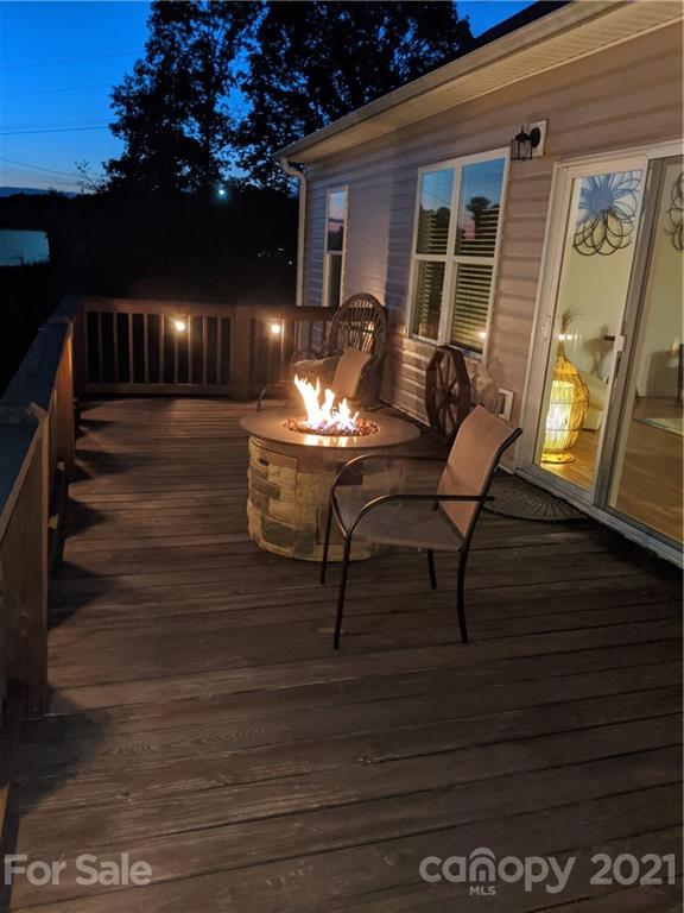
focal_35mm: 27
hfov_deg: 51.4
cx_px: 342
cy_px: 456
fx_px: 711
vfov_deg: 65.3
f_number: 1.8
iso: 467
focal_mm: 4.44
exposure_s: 1/15
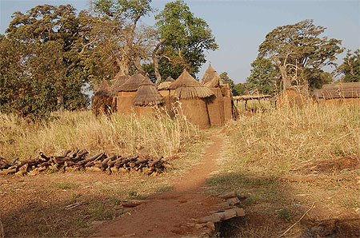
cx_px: 180
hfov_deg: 41.2
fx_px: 479
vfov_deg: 27.9
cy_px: 119
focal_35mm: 48
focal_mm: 32
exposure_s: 1/320
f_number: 9
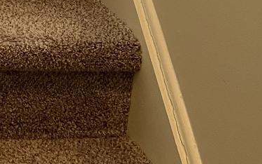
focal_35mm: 113
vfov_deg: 10.2
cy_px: -217
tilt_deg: -4.3
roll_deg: -4.4
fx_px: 806
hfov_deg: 17.5
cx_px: -61
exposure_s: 1/99
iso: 125
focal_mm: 5.7
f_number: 1.5
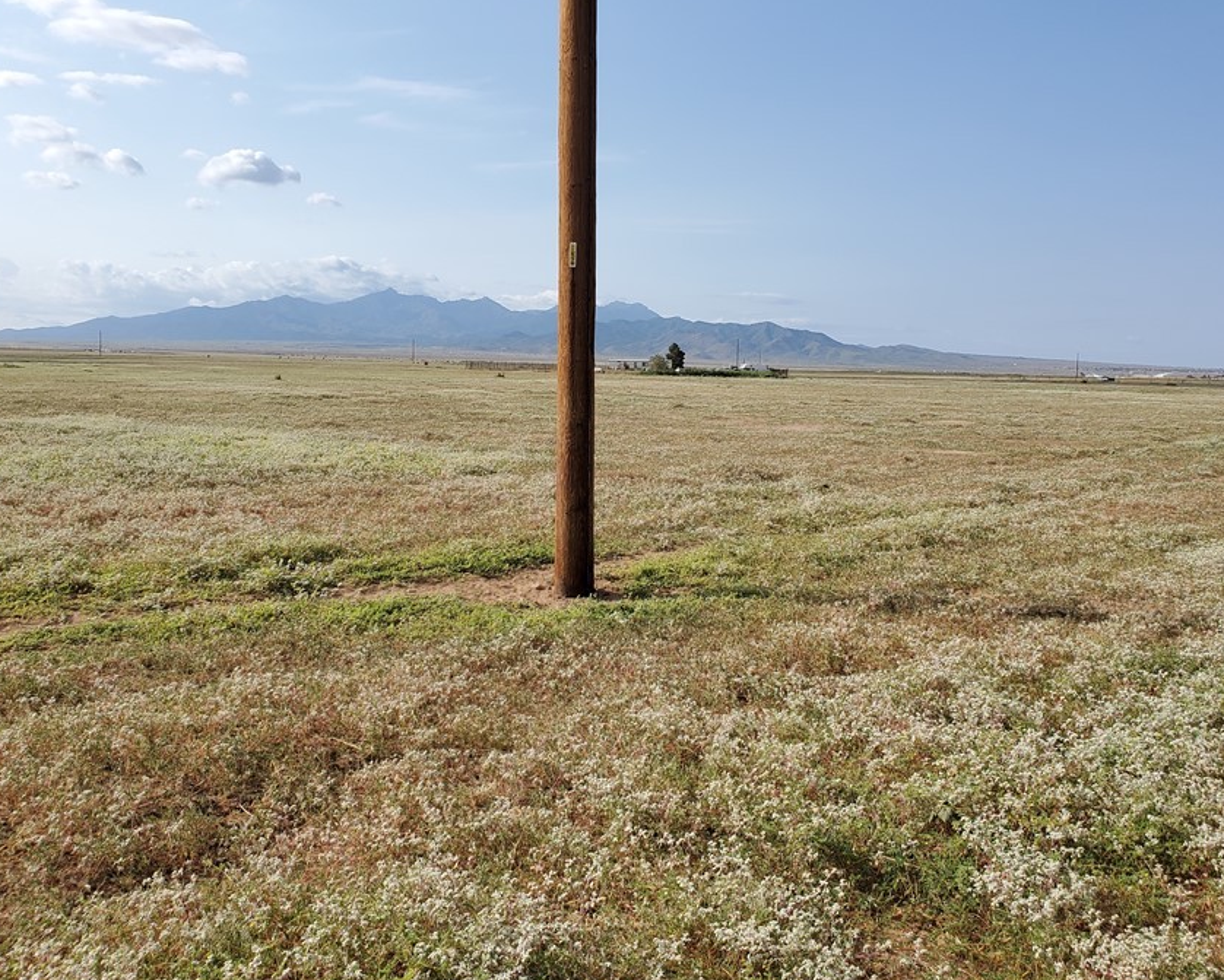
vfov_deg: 47.1
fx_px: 1123
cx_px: 657
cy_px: 435
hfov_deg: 57.1
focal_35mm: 31
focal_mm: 4.3
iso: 50
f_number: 2.4
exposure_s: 1/1750
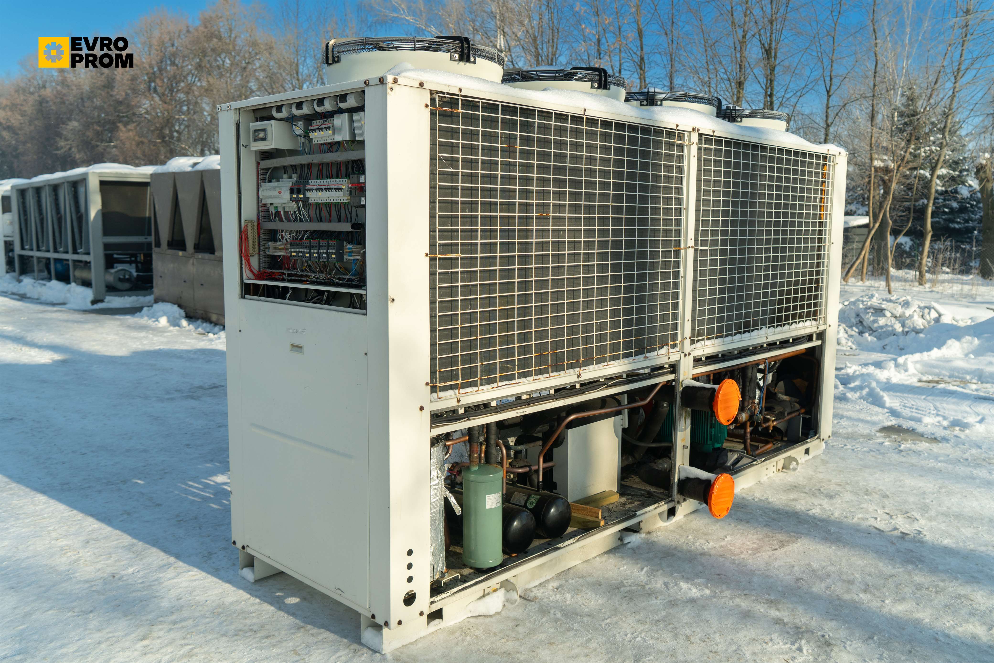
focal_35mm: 29
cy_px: 332
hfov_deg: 63.7
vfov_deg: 45.0
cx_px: 497
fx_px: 801
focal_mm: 29
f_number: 4.5
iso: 200
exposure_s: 1/400
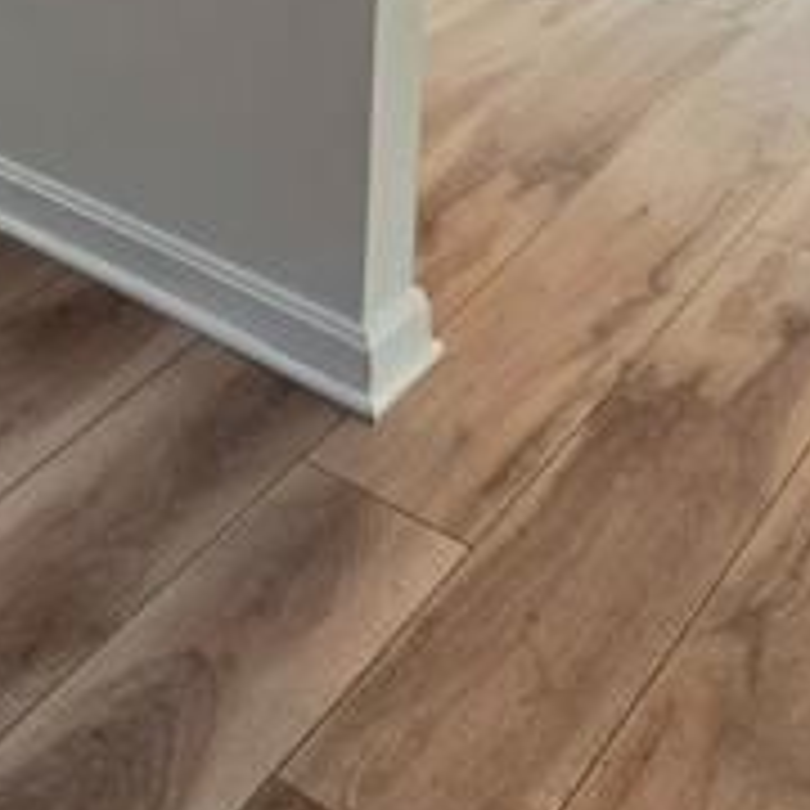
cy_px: -734
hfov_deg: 21.1
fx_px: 1827
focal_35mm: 69
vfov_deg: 18.3
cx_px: -410
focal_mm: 2.2
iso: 125
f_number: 1.9
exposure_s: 1/120
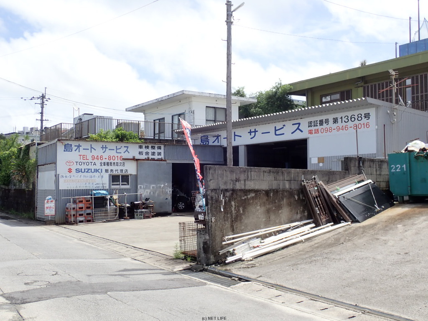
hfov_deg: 46.8
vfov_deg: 36.0
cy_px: 160
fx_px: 495
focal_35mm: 40
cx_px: 214
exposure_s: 1/500
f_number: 4
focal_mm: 7.34
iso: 100
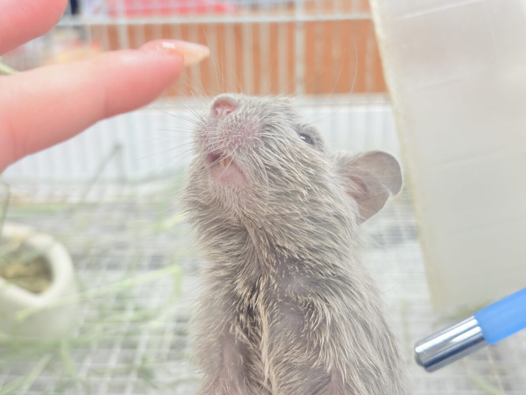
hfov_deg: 36.8
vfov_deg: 28.0
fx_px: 790
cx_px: 263
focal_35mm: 52
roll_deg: +3.4
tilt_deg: -24.8
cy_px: 198
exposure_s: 1/50
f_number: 1.6
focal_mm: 5.96
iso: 32
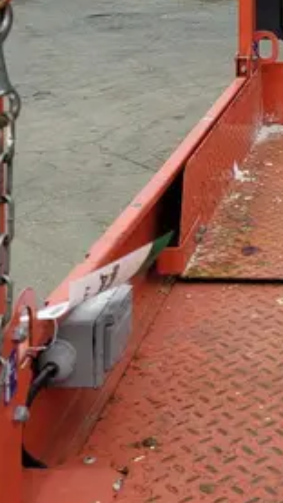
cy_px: -32
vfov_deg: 26.3
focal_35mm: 75
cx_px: 379
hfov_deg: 15.3
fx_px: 1000
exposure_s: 1/1819
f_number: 1.8
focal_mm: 5.4
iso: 40
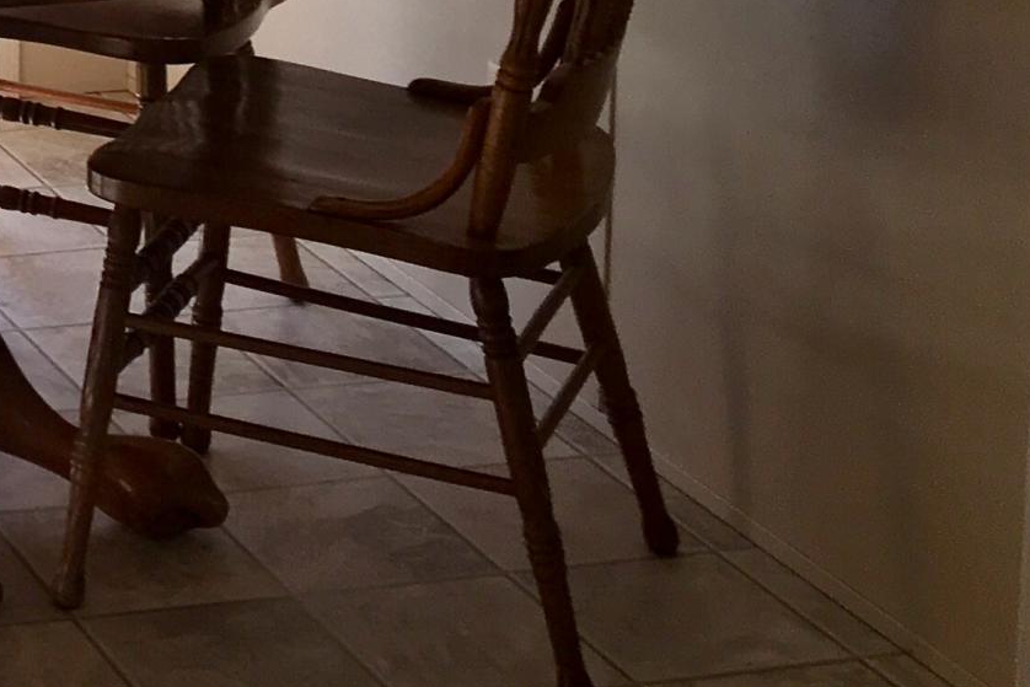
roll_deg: +0.6
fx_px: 3090
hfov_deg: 16.7
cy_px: -434
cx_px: -650
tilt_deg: -6.4
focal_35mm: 108
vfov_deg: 11.9
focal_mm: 4.15
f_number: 2.2
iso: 25
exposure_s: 1/130
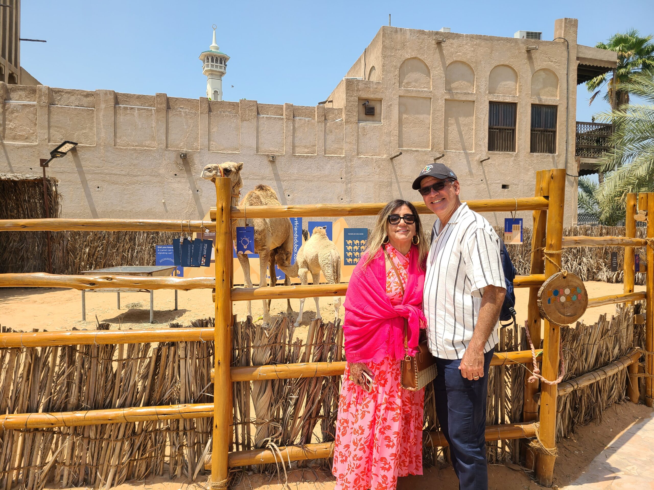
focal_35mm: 26
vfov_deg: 53.1
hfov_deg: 67.3
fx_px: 491
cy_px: 245
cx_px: 327
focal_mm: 5.4
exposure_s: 1/1869
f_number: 1.8
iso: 40
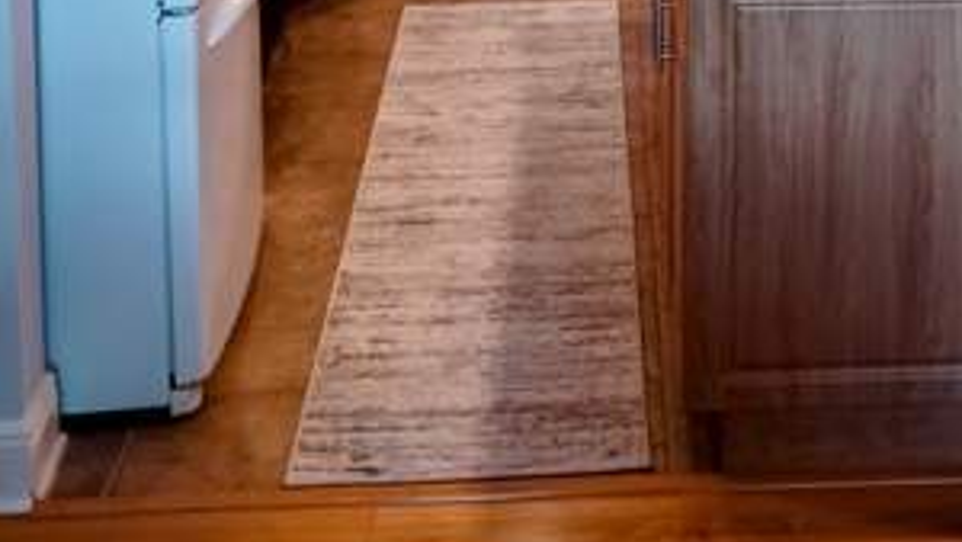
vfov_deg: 18.0
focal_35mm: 58
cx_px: 558
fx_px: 1480
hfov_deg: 35.9
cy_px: -326
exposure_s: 1/40
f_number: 1.8
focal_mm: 4.6
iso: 320
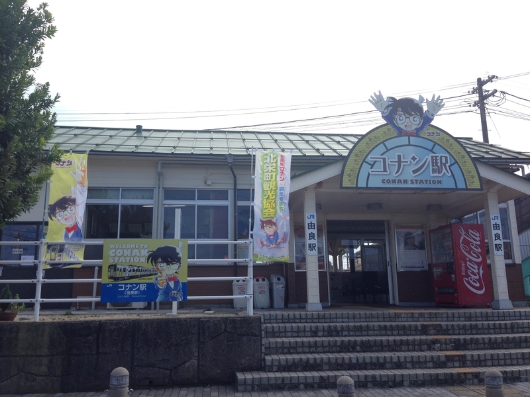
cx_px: 265
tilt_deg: +11.7
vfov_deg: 42.9
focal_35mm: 33
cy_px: 198
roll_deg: -0.5
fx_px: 505
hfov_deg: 55.4
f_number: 2.4
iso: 50
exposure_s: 1/935
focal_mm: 4.12
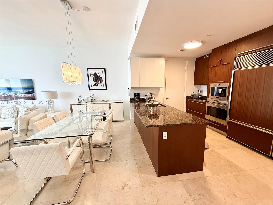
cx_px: 136
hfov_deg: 102.1
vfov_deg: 85.7
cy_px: 102
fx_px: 110
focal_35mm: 14
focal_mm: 2.22
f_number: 2.2
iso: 200
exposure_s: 1/120
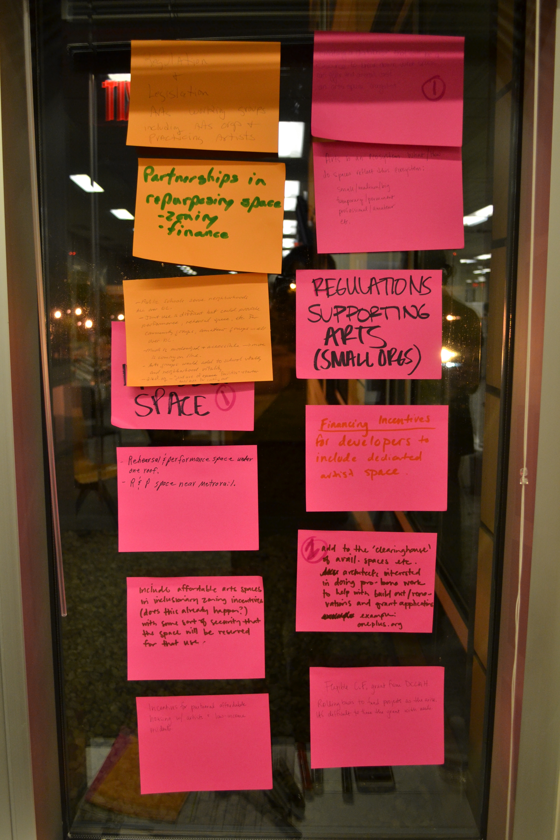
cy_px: 420
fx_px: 770
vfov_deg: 57.2
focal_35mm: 33
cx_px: 280
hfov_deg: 40.0
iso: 800
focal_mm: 22
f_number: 4
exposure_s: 1/30
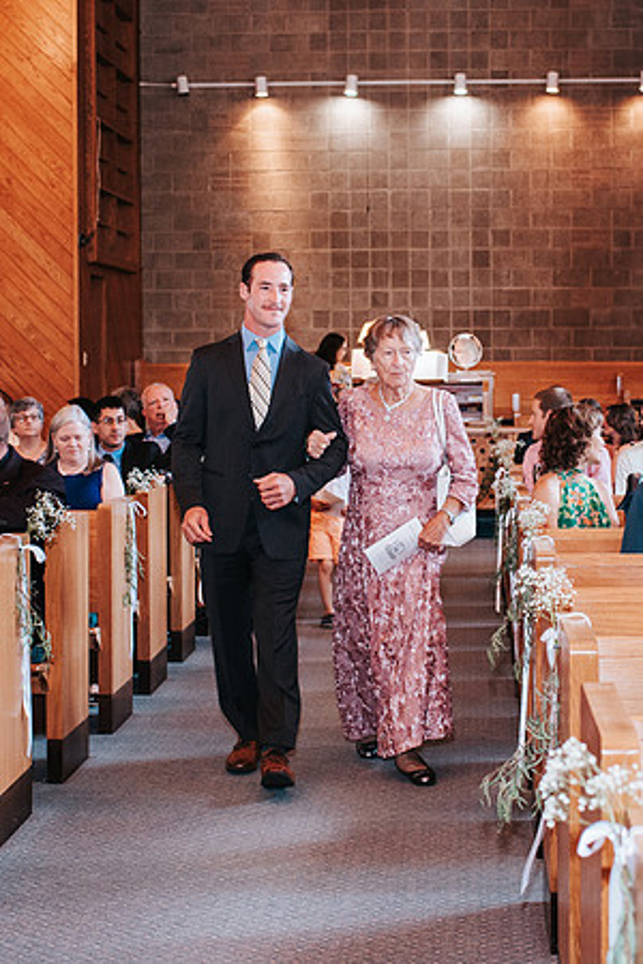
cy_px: 456
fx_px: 1828
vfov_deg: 29.6
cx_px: 392
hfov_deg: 19.9
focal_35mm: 68
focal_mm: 35
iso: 1000
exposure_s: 1/125
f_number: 3.2
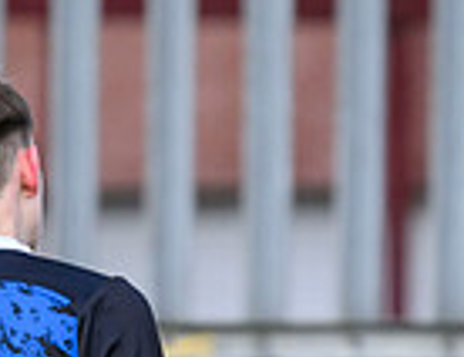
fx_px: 34237
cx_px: 304
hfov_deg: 0.8
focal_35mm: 2532
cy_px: 806
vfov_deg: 0.6
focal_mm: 400
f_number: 2.8
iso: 500
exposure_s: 1/2000
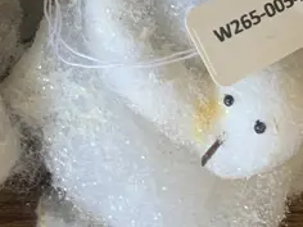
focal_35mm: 113
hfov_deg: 16.7
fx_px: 989
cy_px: -71
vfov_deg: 12.7
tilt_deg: -69.7
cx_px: -56
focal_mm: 4.25
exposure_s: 1/50
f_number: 1.8
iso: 50
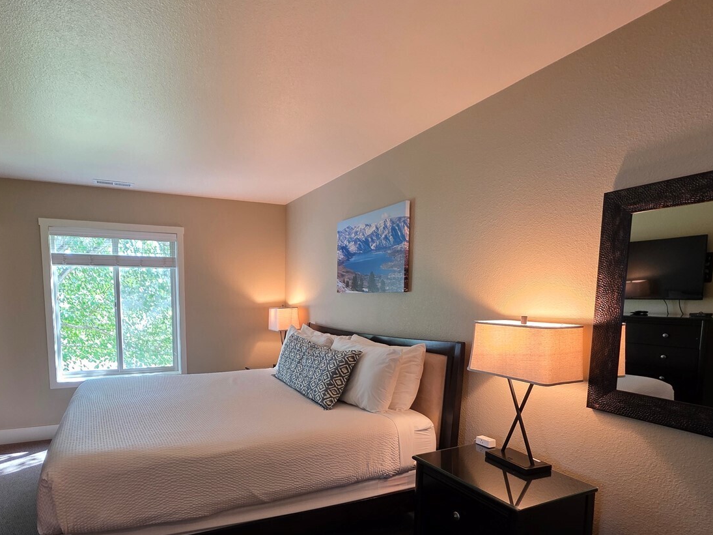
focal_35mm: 19
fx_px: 391
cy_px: 343
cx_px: 284
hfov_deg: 83.6
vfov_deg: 67.3
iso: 160
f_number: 1.9
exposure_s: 1/60
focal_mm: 2.2
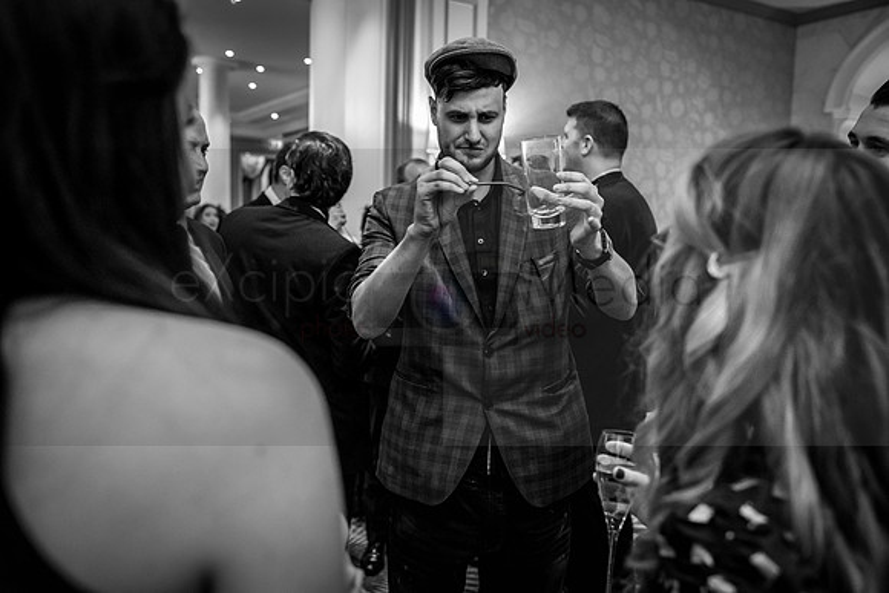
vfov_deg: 42.3
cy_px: 296
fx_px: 766
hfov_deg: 60.3
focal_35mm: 31
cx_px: 444
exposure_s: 1/80
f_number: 3.2
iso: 5000
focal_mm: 31
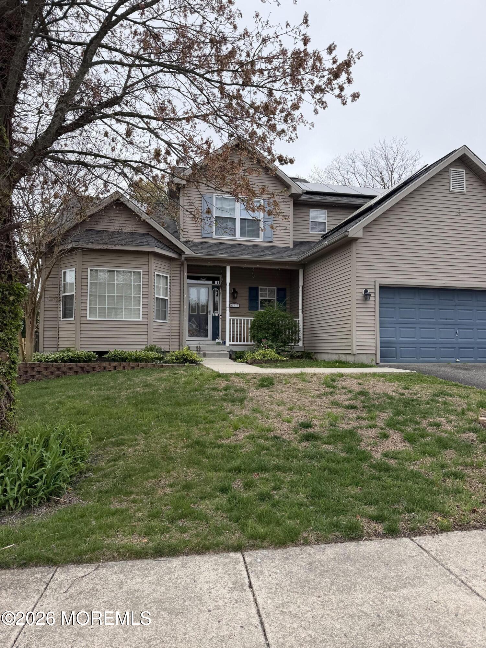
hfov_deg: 56.8
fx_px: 449
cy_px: 324
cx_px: 243
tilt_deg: +2.8
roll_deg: -0.5
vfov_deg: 71.6
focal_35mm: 24
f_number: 1.78
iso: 80
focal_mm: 6.76
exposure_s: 1/2299
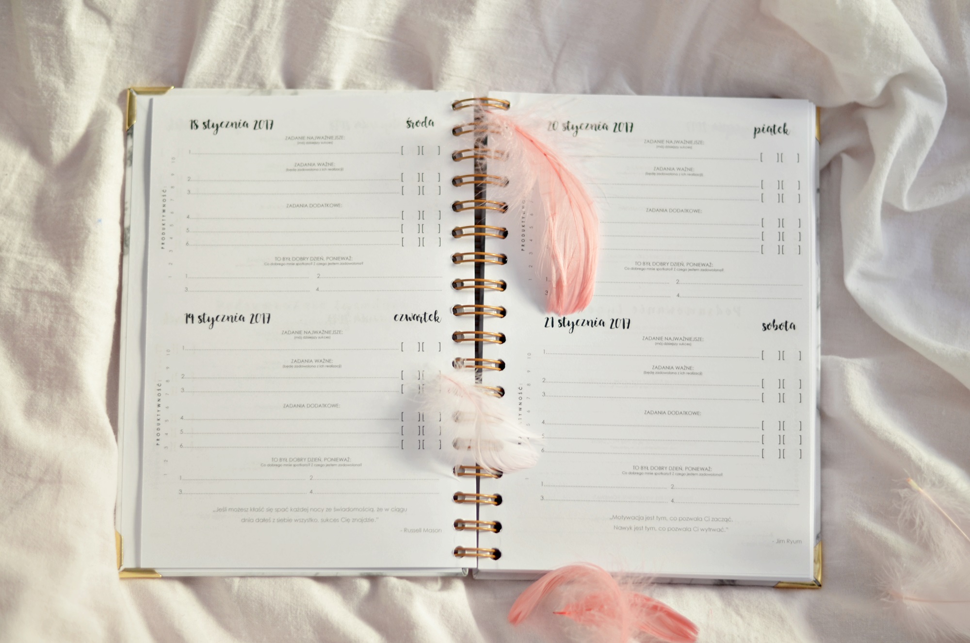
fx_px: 2017
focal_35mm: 75
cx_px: 485
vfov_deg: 18.1
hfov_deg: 27.0
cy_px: 322
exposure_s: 1/60
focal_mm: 50
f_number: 1.8
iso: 250
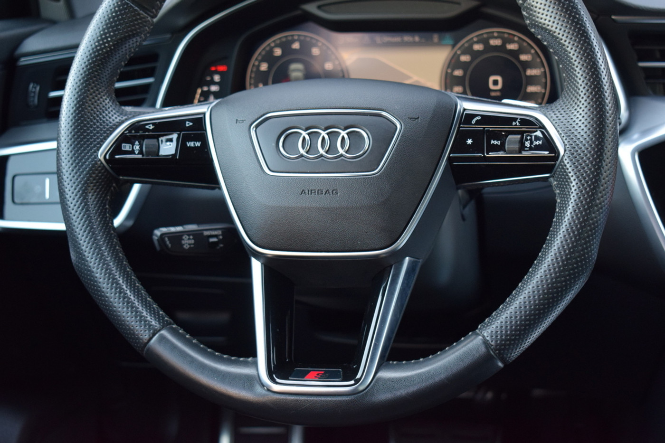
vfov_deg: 18.9
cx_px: 332
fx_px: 1330
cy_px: 222
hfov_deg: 28.1
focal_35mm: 72
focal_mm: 48
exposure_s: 1/60
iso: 1000
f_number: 5.3
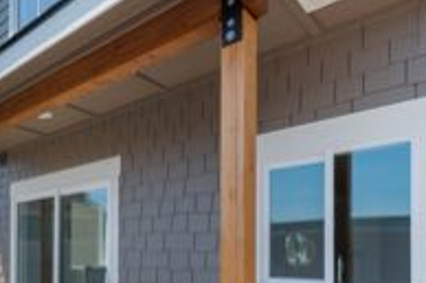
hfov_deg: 57.3
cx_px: 108
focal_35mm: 31
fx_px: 367
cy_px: 253
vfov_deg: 39.3
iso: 100
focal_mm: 15
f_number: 7.1
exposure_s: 1/1250
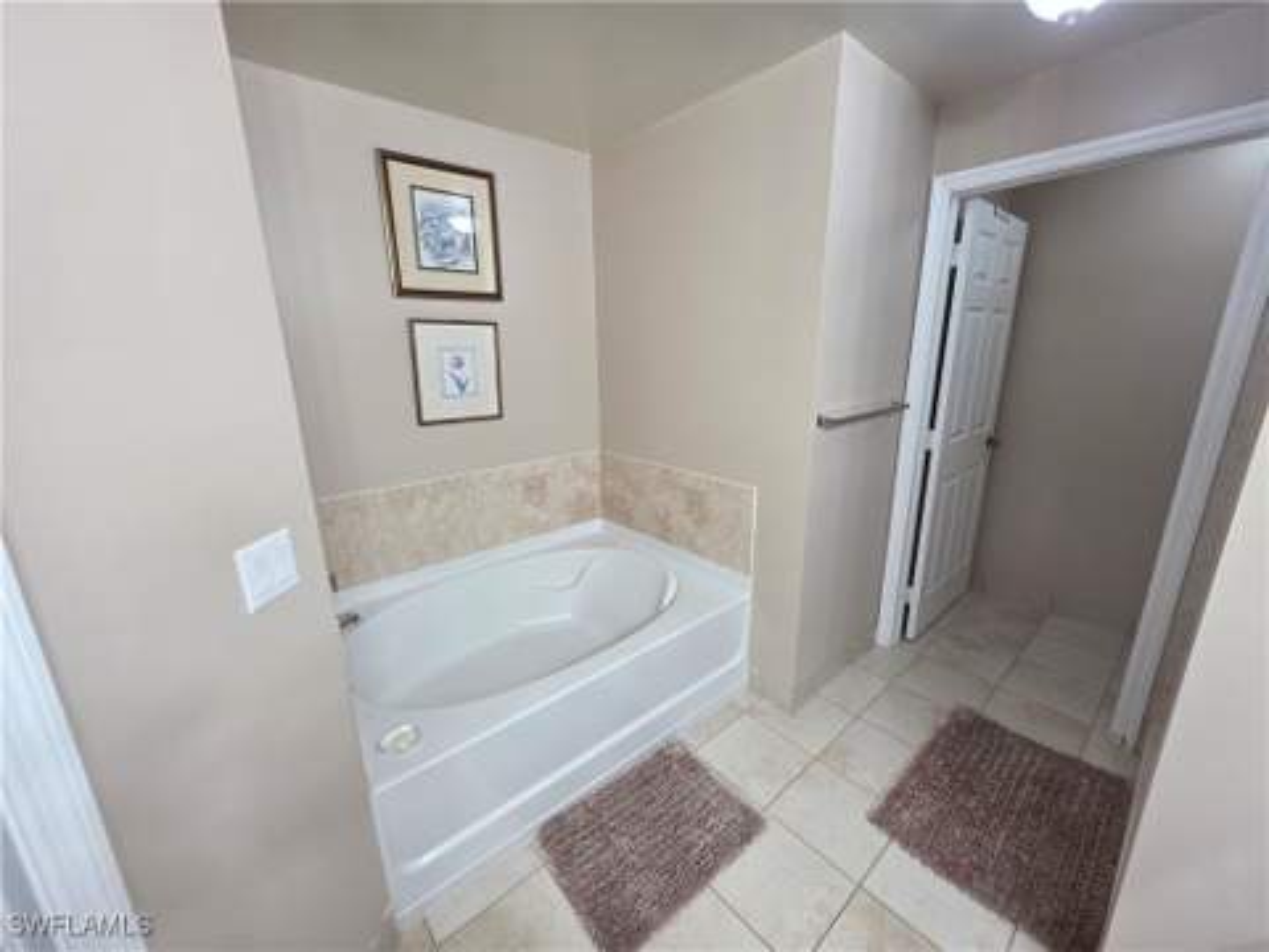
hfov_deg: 106.2
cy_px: 476
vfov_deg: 89.9
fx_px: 477
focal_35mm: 13
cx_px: 634
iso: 125
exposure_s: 1/120
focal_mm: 2.2
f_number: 1.9
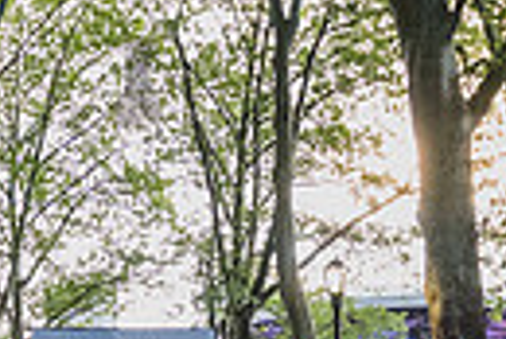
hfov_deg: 18.6
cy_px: 434
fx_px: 1534
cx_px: 136
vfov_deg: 12.2
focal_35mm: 109
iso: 6400
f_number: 3.2
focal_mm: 24
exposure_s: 1/400
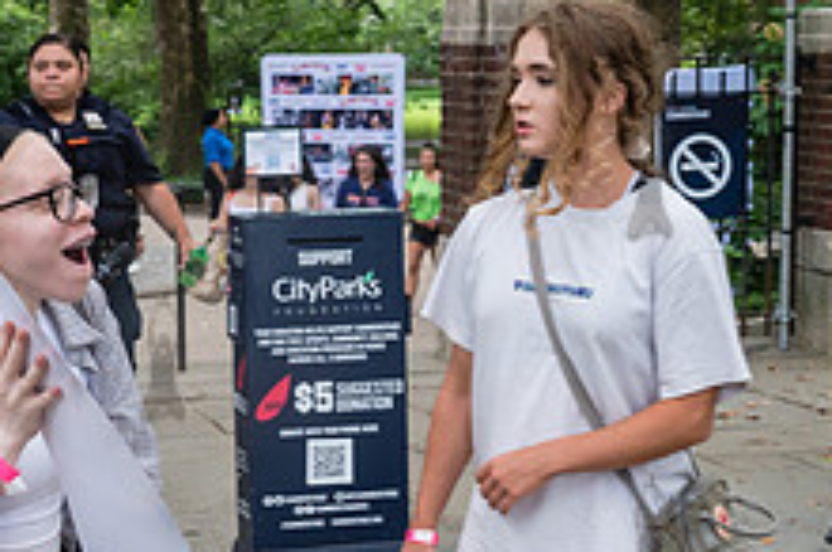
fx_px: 2377
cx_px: 159
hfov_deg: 19.6
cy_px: 355
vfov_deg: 13.2
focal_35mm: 103
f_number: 4.5
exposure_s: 1/250
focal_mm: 39
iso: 1250
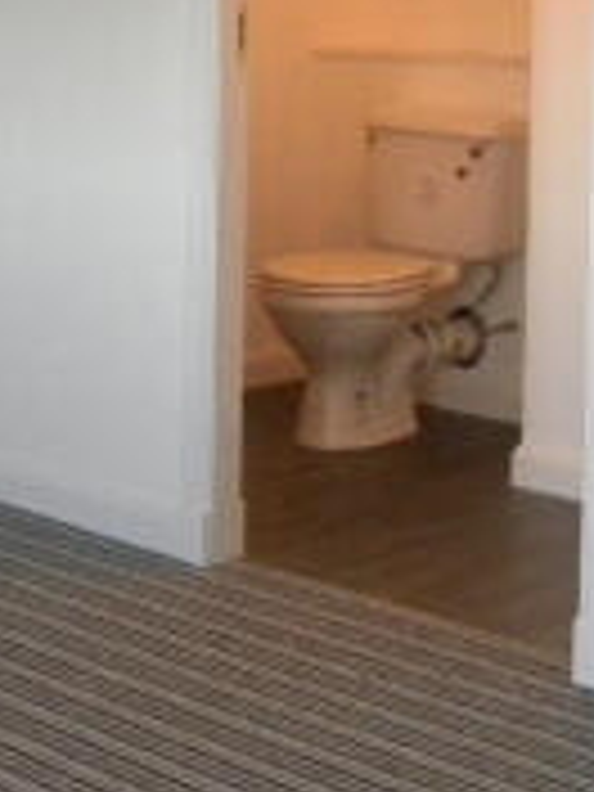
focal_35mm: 86
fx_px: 1968
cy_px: 97
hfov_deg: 16.7
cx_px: -25
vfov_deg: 22.3
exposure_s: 1/77.8
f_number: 2.8
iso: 400
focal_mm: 4.6
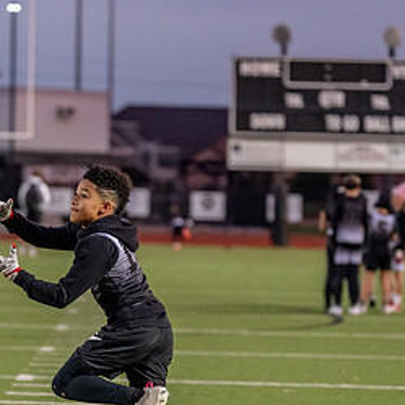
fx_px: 3097
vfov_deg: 7.5
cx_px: 107
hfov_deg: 7.5
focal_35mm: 234
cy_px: 266
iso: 4000
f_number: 2.8
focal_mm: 118
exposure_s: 1/1000
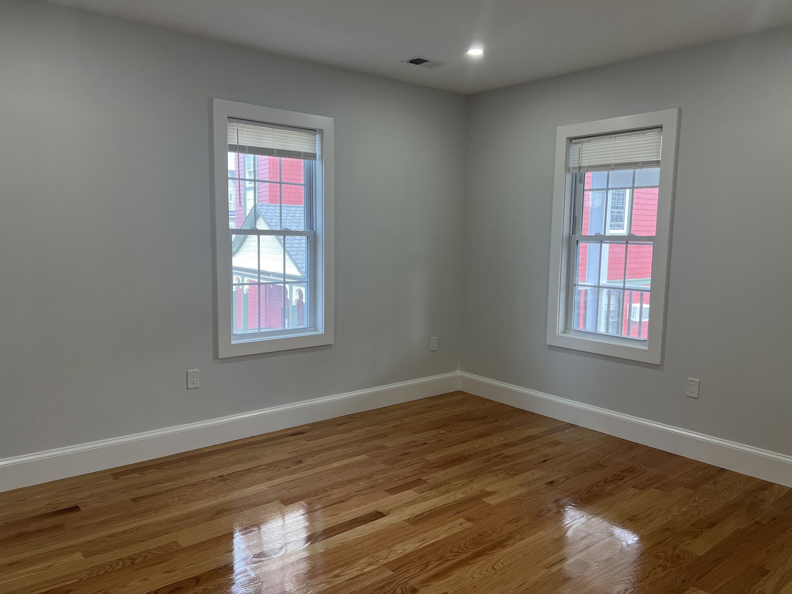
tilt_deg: -5.7
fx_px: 595
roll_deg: -0.4
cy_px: 297
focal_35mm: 26
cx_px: 396
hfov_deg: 67.3
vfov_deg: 53.1
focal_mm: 5.7
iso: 64
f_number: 1.5
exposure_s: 1/121
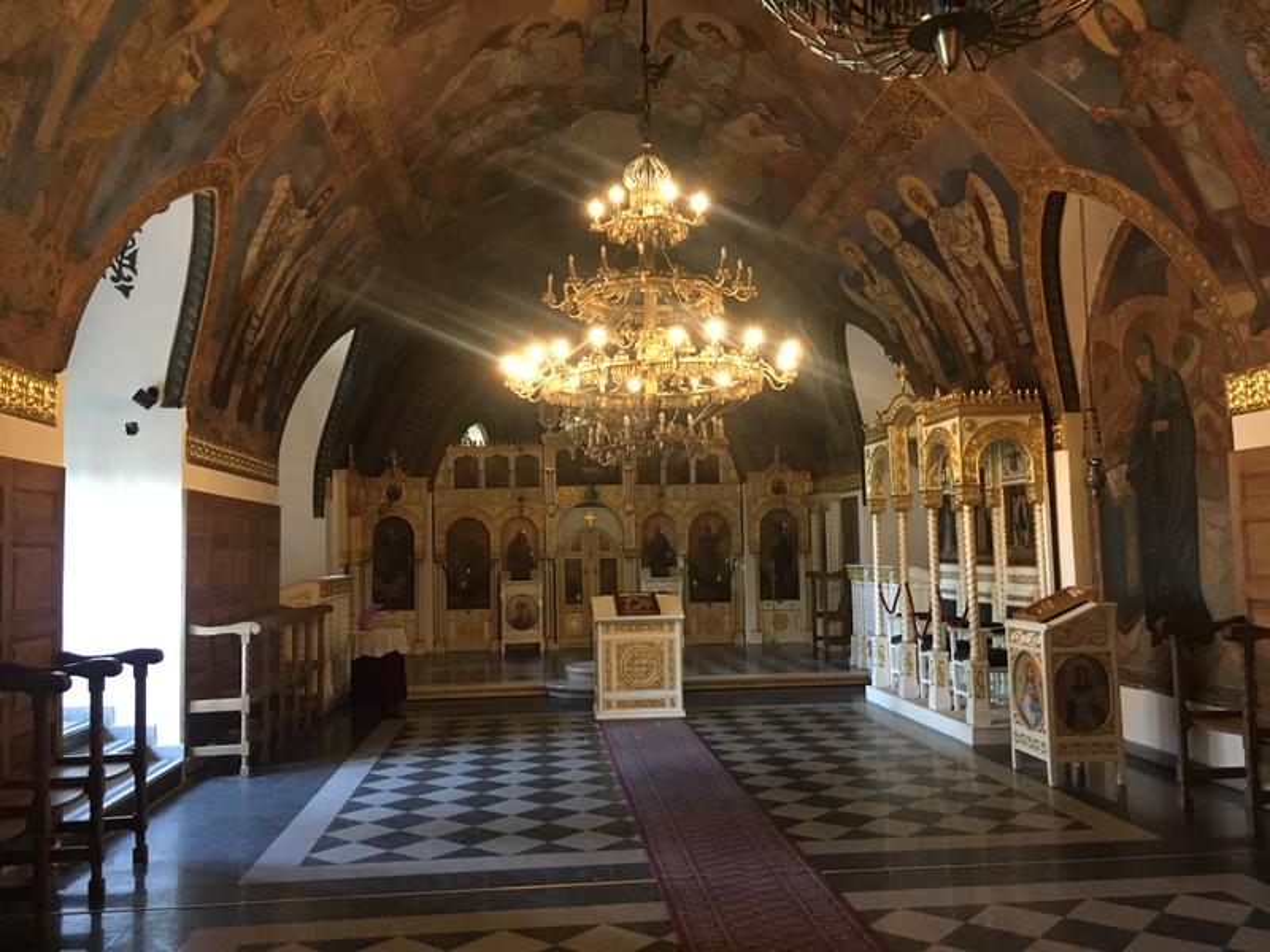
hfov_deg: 61.7
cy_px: 476
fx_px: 1064
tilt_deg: +3.8
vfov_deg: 48.2
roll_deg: +0.4
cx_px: 635
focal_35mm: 29
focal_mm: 4.15
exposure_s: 1/17
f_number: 2.2
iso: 200
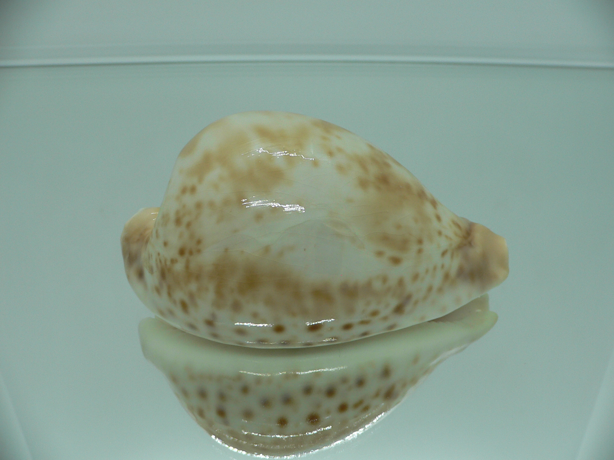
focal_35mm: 35
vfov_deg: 40.7
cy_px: 230
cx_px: 307
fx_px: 621
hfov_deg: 52.6
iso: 80
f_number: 2.8
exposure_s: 1/60
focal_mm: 4.6
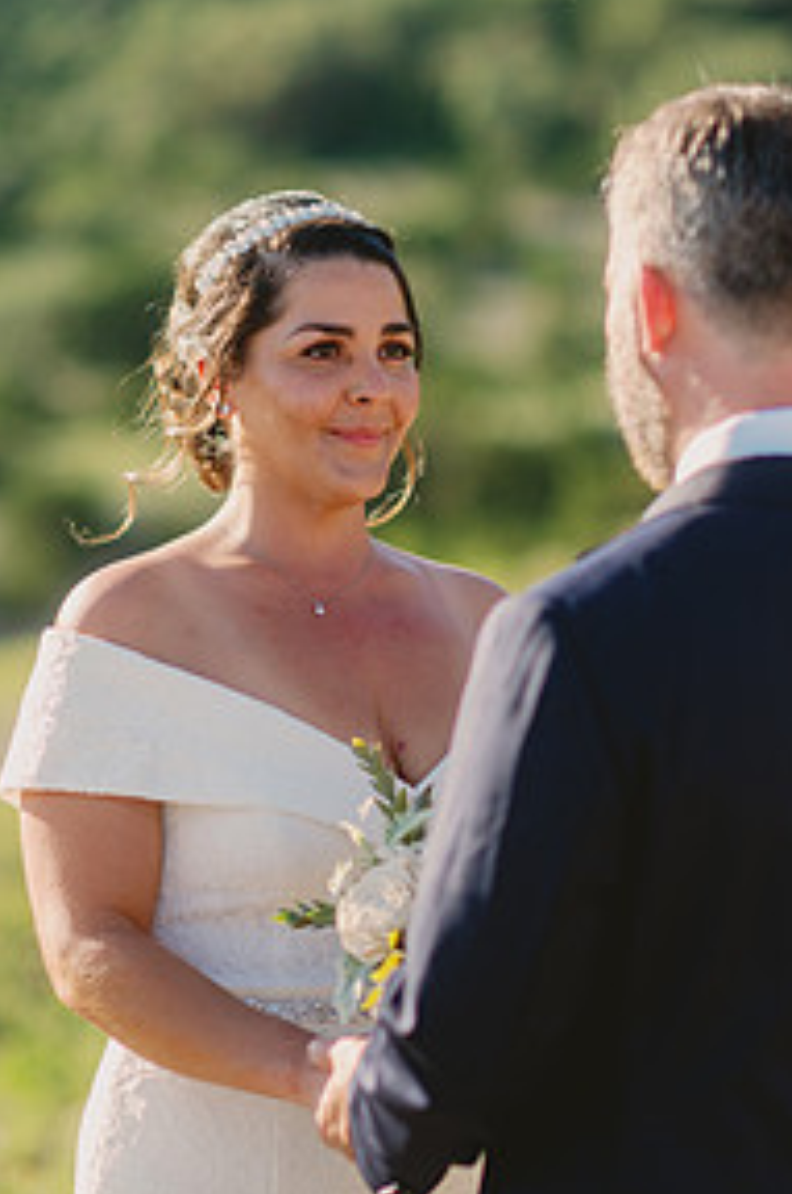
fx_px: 4405
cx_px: 500
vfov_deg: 15.4
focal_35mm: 133
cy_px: 589
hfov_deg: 10.3
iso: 50
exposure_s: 1/3200
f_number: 2
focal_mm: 85
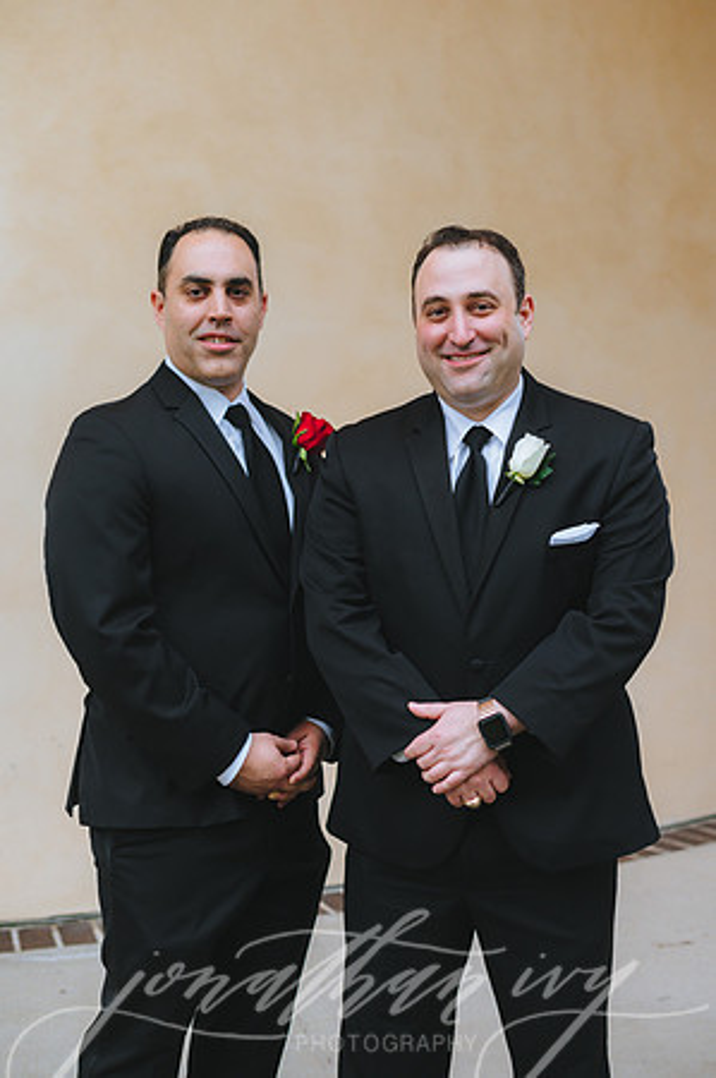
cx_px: 358
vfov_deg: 39.6
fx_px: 1495
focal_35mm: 50
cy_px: 539
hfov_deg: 26.9
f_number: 2.8
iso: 1000
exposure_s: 1/160
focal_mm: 50
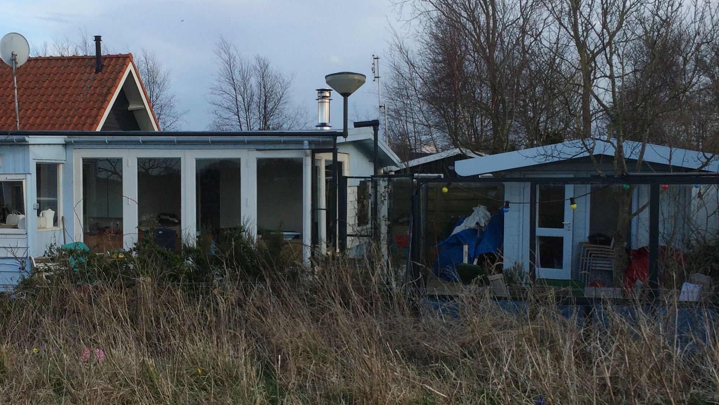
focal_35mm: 52
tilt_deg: -3.5
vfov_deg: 23.0
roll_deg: +0.3
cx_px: 295
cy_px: 246
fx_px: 992
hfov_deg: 39.7
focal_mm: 4.15
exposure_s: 1/912
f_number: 2.2
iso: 32
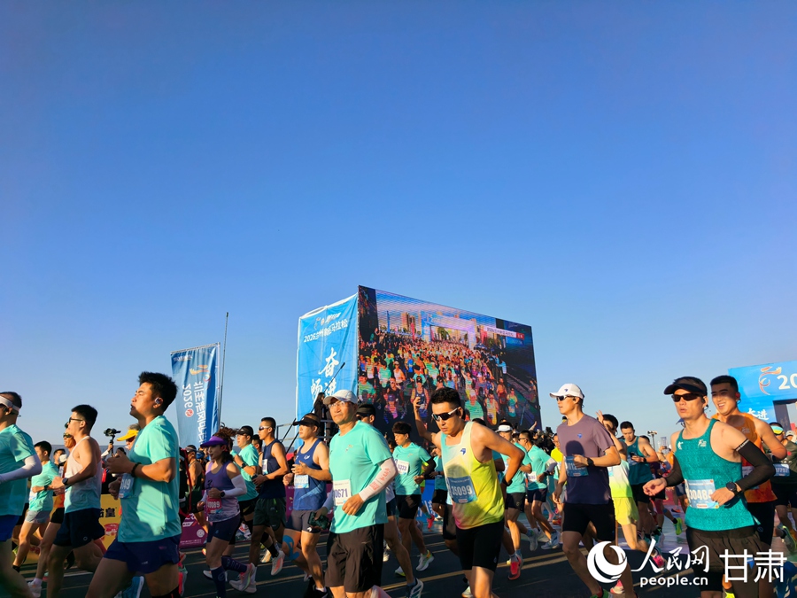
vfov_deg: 56.8
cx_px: 398
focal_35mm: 24
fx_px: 553
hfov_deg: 71.6
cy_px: 299
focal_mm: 5.75
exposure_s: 1/3401
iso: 50
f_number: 2
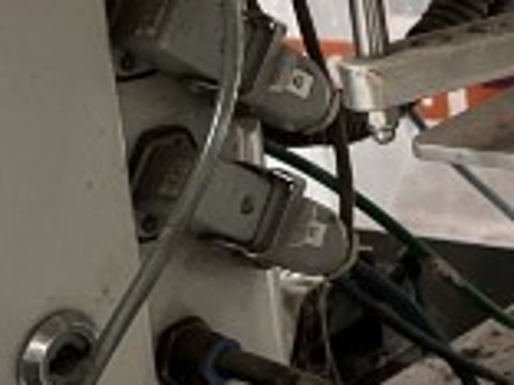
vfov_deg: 8.4
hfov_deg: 9.9
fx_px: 2539
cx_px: 1321
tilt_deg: -11.3
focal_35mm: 171
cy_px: -237
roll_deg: +2.9
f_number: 1.6
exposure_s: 1/121
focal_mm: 5.1
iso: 125
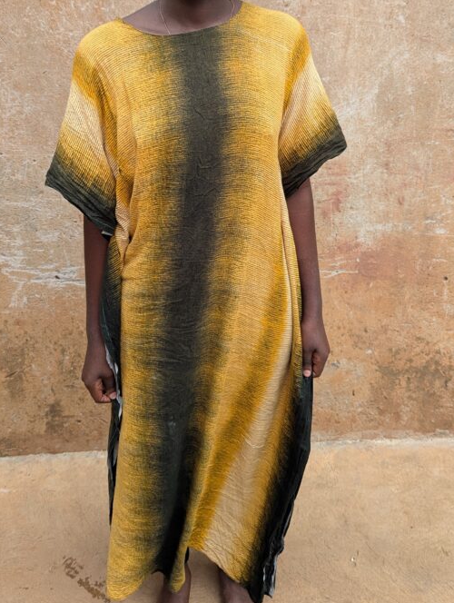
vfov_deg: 49.5
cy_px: 217
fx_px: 645
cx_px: 246
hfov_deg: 38.7
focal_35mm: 37
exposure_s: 1/241
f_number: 1.85
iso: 30
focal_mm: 6.81
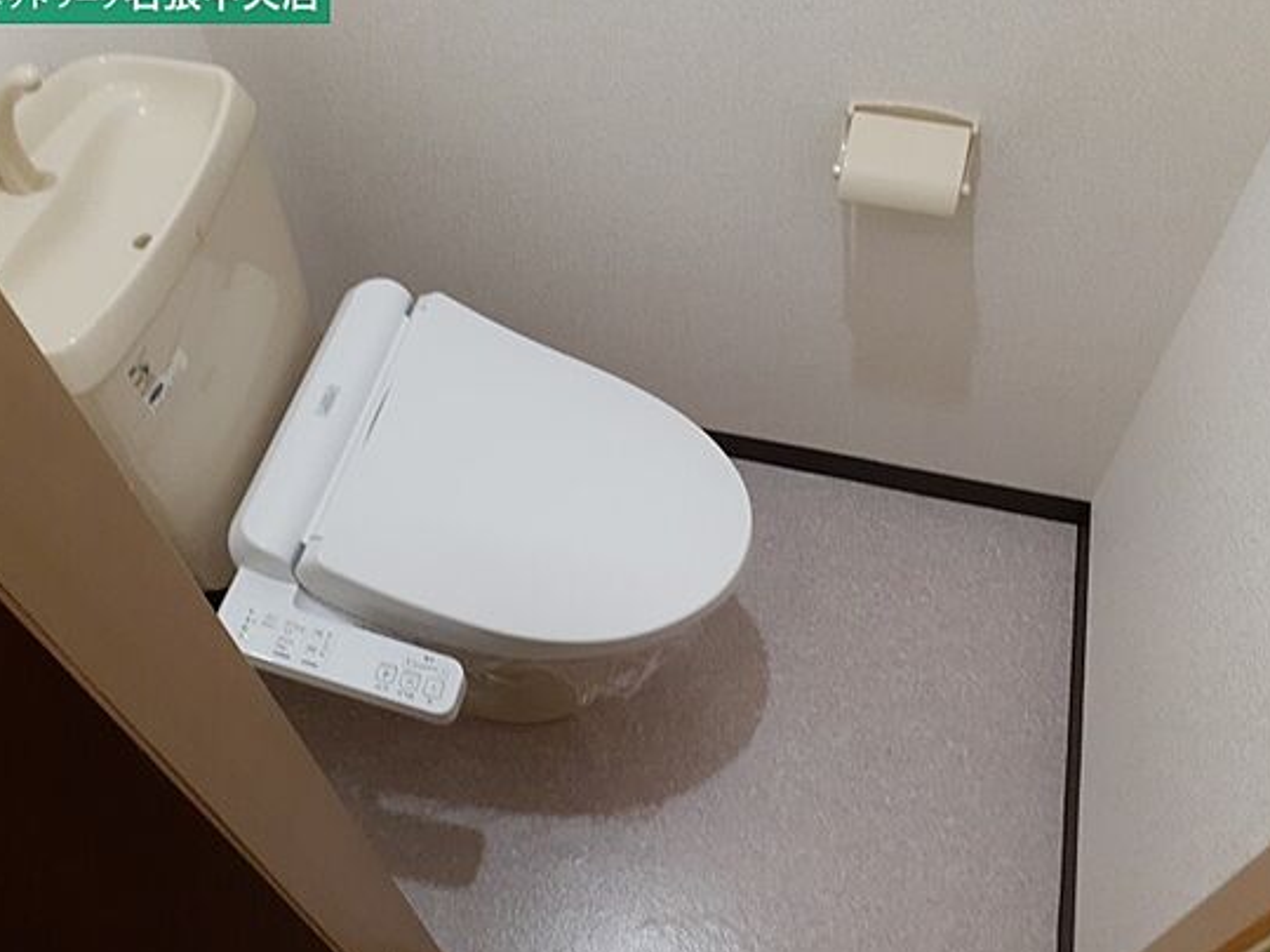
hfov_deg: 56.8
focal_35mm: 32
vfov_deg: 44.0
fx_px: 1174
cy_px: 402
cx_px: 626
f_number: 1.9
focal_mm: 3.6
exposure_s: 1/50
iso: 250
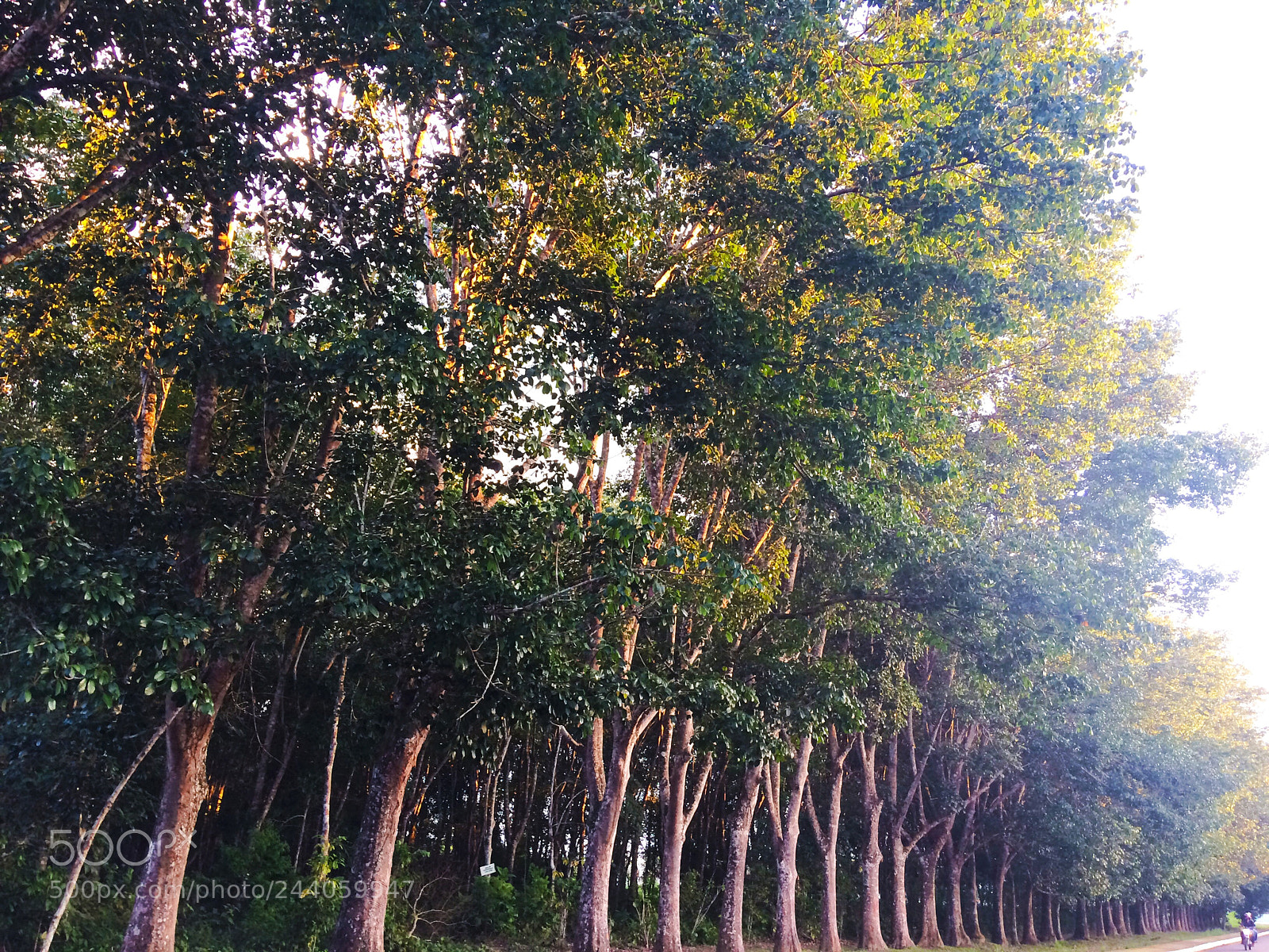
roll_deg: -2.5
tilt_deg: +20.5
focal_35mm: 29
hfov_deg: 61.7
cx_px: 634
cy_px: 476
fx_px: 1063
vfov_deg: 48.2
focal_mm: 4.15
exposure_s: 1/30
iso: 64
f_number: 2.2
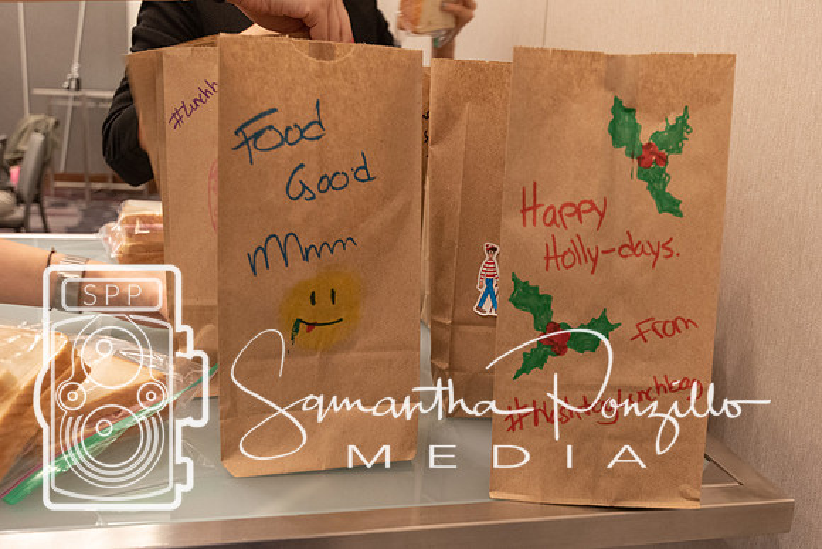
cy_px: 290
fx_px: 829
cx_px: 453
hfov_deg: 52.7
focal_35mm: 36
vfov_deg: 36.6
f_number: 3.5
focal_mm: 20
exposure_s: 1/60
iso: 800
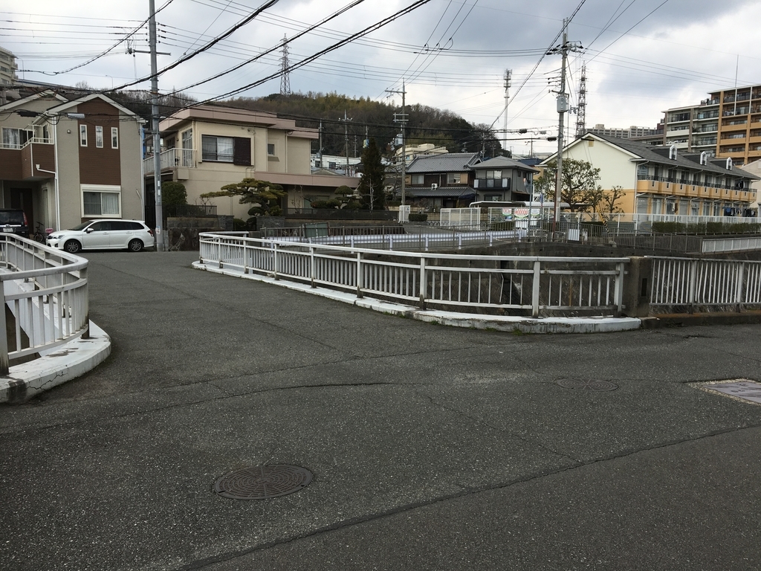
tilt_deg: -6.6
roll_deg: -1.6
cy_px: 286
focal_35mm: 29
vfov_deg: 48.2
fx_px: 638
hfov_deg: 61.7
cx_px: 380
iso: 25
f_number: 2.2
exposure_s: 1/810
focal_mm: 4.15
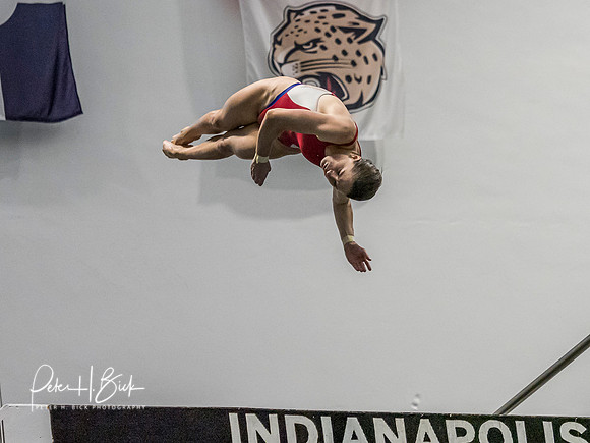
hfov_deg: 5.6
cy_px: 133
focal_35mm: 353
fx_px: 6016
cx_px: 288
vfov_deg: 4.2
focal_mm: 120
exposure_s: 1/1600
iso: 4000
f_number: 2.8
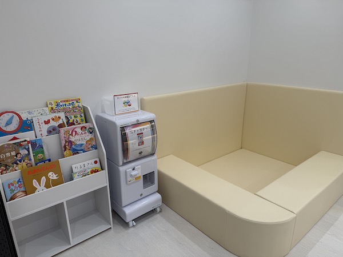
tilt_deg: -17.6
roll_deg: +0.3
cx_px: 172
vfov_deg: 56.8
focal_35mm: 24
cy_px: 128
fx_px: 238
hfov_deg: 71.6
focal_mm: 6.76
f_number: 1.78
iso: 64
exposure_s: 1/152
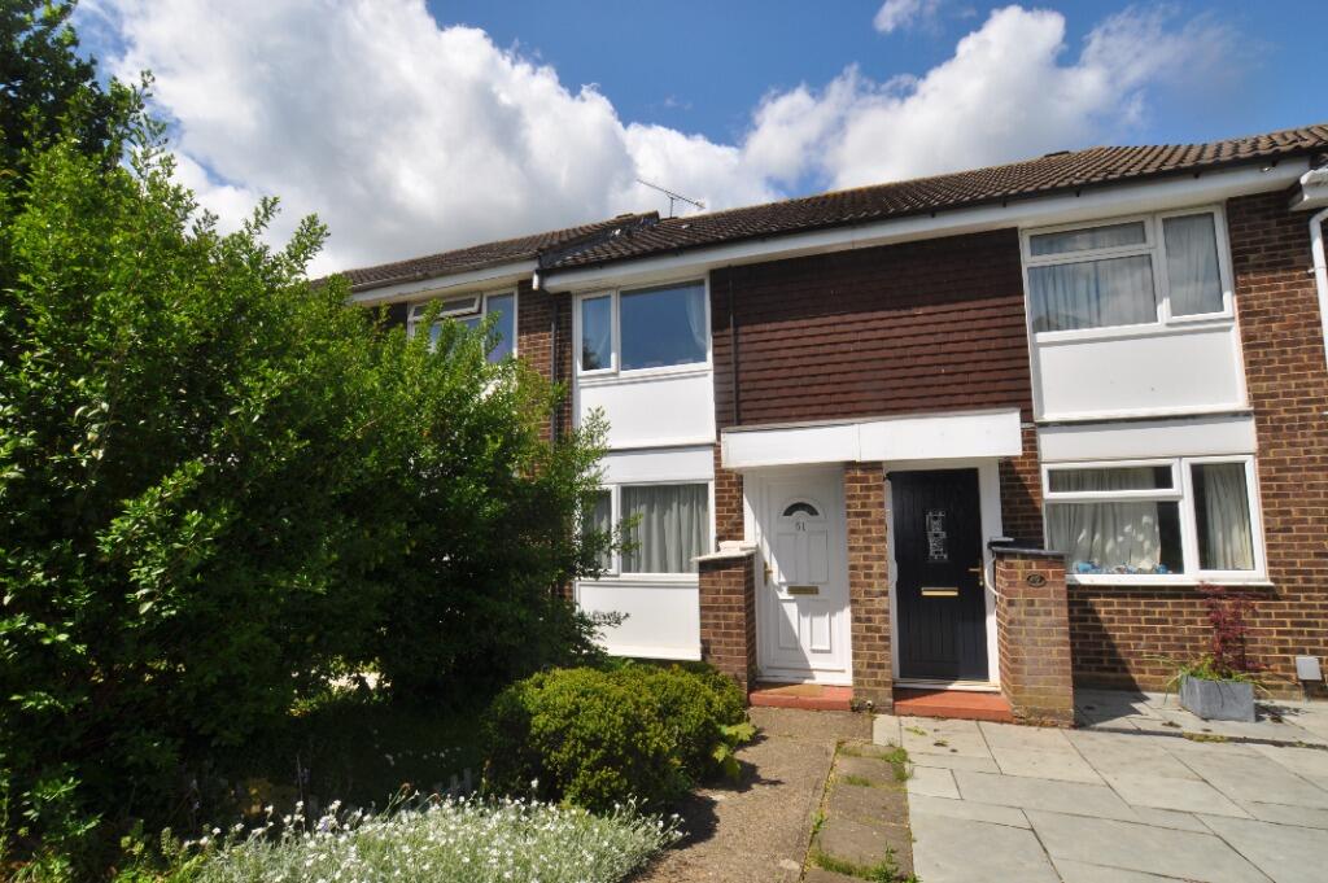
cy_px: 442
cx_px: 664
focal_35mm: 16
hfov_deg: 95.0
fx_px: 608
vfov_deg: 72.0
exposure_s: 1/200
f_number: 14
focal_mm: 11
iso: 200
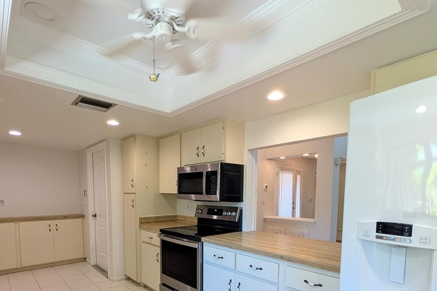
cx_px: 214
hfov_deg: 93.3
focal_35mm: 17
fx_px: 206
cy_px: 215
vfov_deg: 66.5
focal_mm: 2.02
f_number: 1.7
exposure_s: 1/60
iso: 61
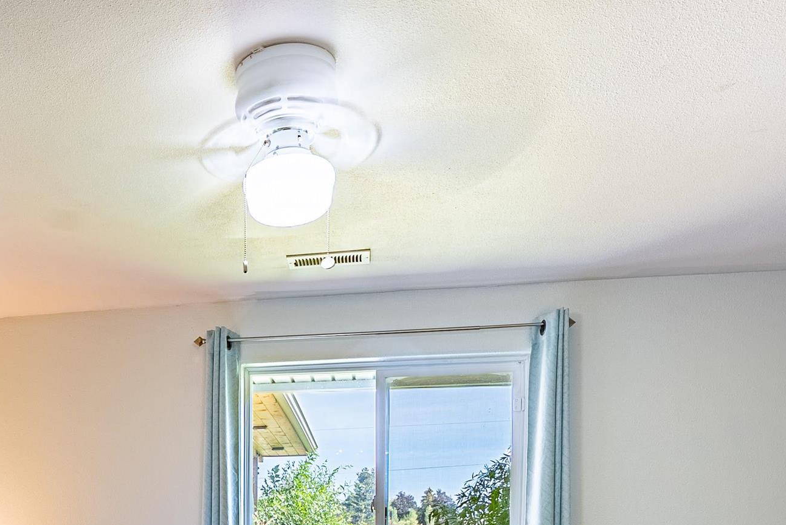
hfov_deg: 47.5
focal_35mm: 38
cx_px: 140
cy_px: 603
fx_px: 830
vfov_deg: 30.6
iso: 400
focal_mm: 16
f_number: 8
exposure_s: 1/320
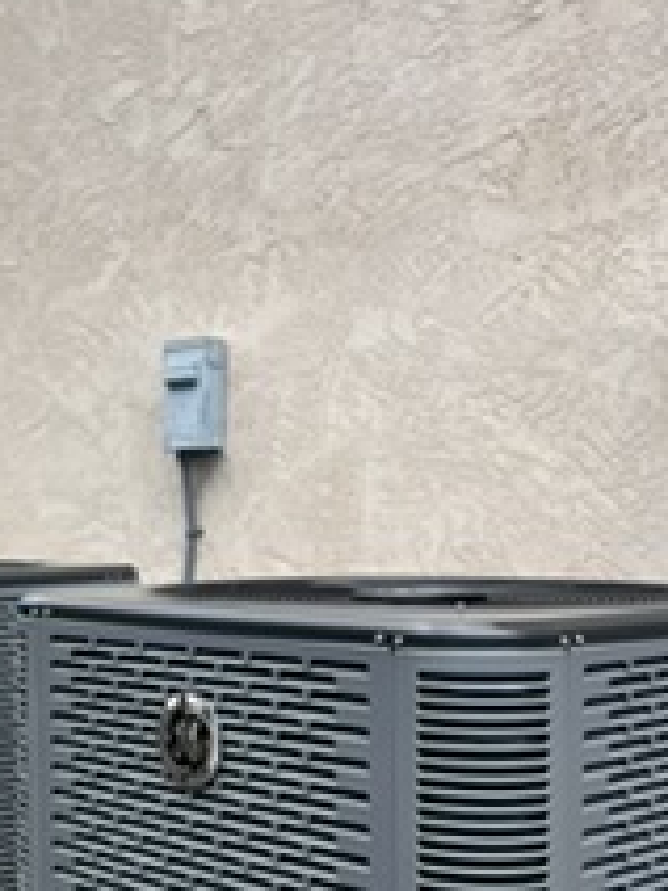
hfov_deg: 24.3
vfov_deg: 32.4
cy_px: 593
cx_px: 97
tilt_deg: -2.2
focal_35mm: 59
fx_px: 1518
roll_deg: -0.1
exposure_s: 1/1934
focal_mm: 5.7
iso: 50
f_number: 1.5
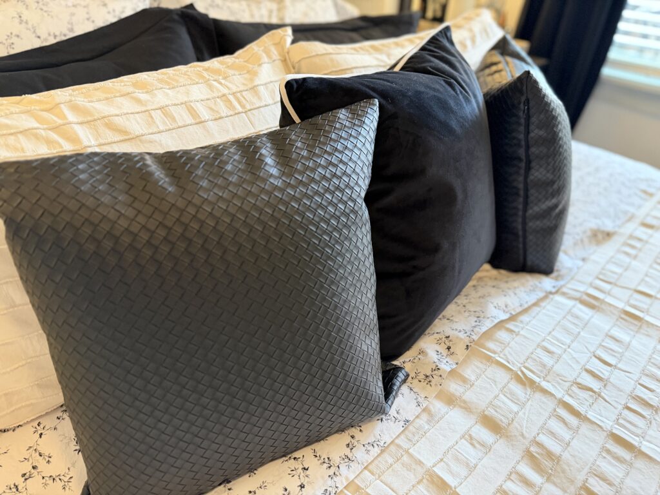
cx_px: 330
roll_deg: -3.3
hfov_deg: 71.6
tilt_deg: -34.3
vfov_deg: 56.8
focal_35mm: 24
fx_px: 458
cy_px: 248
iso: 800
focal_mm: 6.76
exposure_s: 1/40
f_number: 1.78
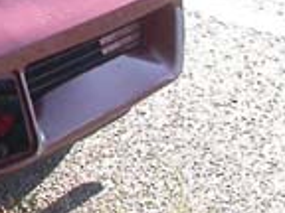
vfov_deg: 7.0
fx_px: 1737
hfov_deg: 8.7
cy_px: 2
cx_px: -329
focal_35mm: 211
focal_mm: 7.85
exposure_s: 1/149
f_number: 4.7
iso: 100
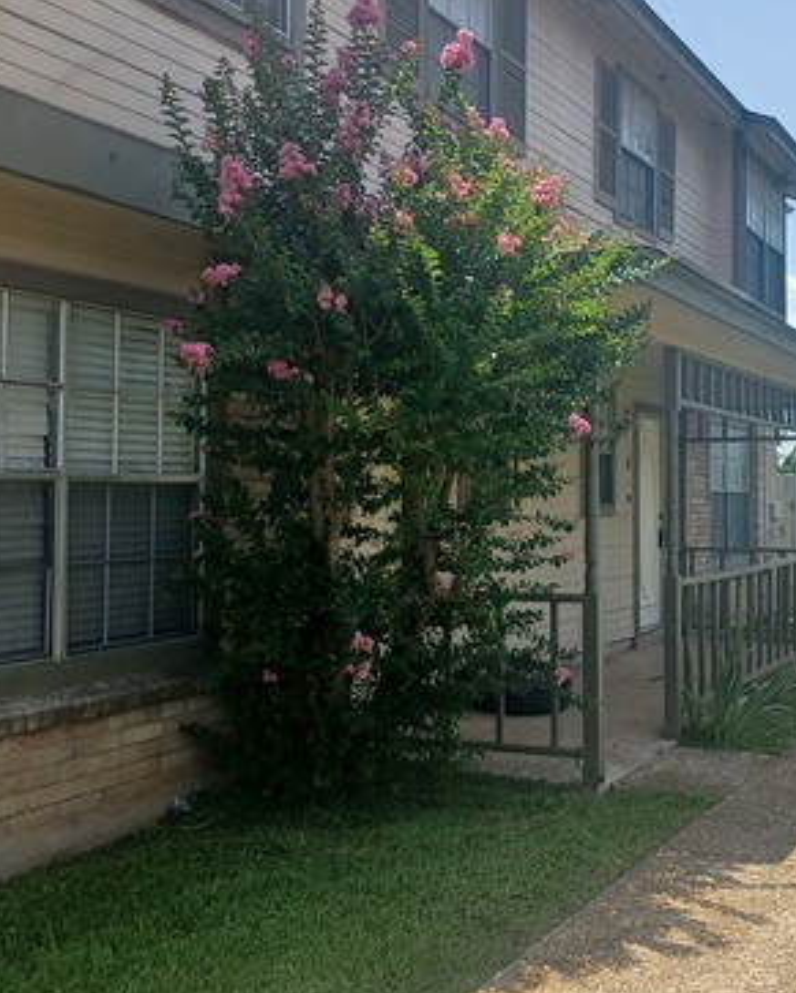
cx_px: 547
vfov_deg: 42.8
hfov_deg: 34.5
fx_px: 1265
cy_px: 432
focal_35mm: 43
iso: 32
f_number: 1.8
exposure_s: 1/412
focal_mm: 4.6
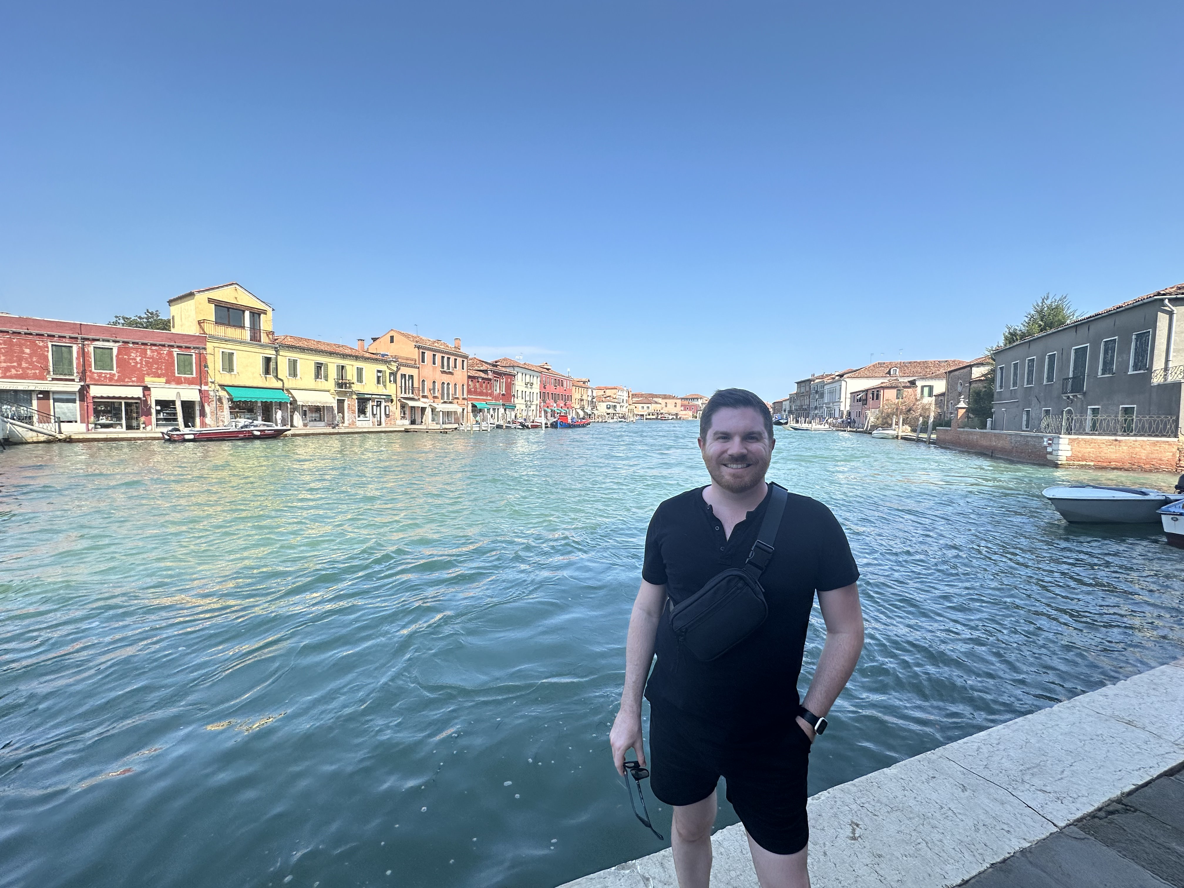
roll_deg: -1.0
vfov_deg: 85.7
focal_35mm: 14
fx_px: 479
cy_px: 444
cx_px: 592
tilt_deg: -2.7
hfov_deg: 102.1
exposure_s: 1/1350
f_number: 2.2
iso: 50
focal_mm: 2.22
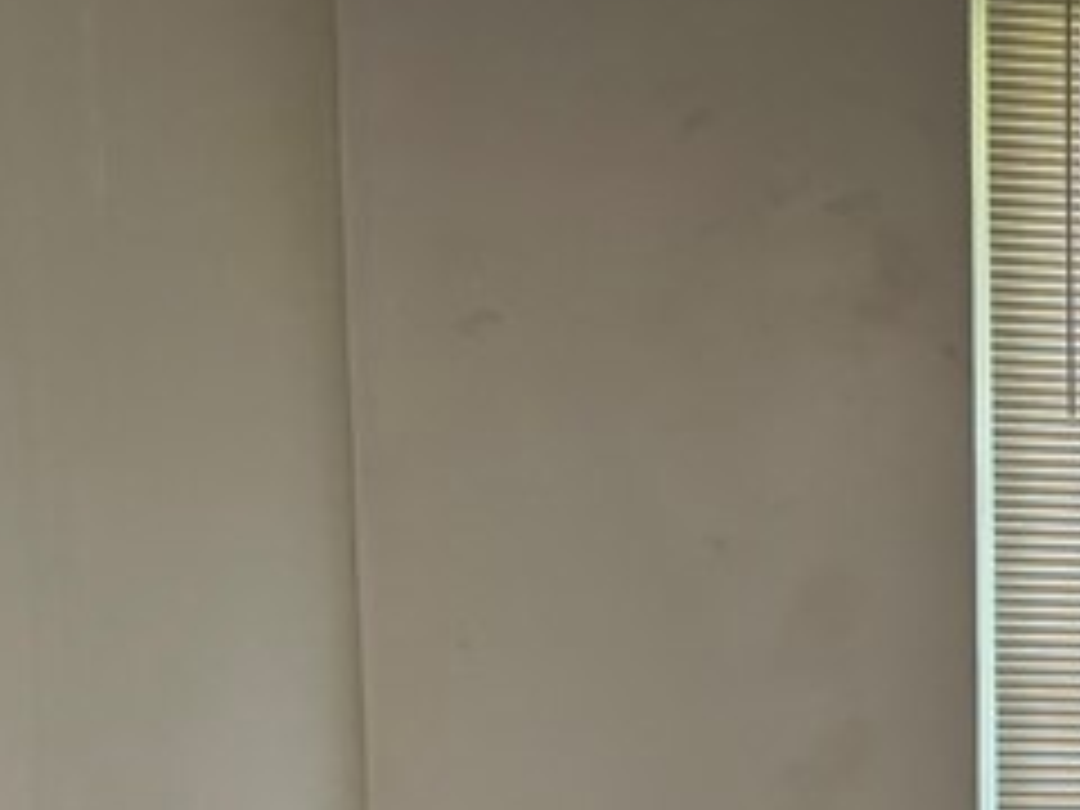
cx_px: 1602
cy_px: 1080
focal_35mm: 111
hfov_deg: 16.3
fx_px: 3463
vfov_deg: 12.9
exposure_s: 1/67
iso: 125
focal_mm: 5.96
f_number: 1.6
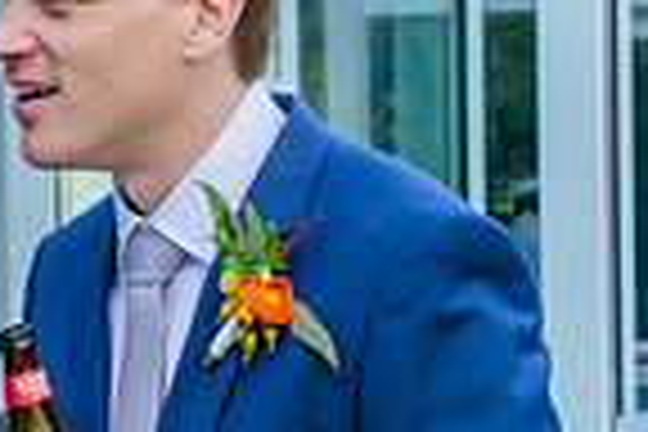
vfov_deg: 5.5
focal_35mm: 250
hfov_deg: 8.2
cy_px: 331
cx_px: -58
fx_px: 4500
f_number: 8
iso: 2000
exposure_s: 1/320
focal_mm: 62
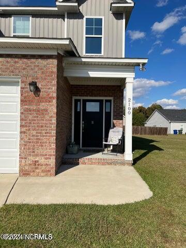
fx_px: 186
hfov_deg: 53.1
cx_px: 93
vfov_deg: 67.3
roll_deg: -0.1
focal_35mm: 26
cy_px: 124
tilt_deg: +0.2
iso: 50
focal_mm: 5.7
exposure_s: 1/6993
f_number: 1.5
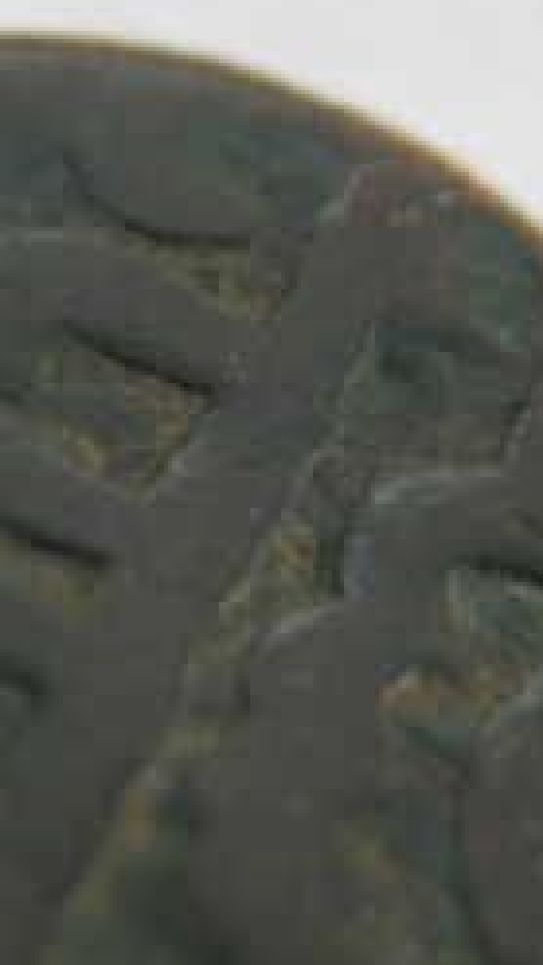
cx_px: -63
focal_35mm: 302
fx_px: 7728
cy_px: 664
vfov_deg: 7.1
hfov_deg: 4.0
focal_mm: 27.3
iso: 100
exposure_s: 1/90.1
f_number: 3.7
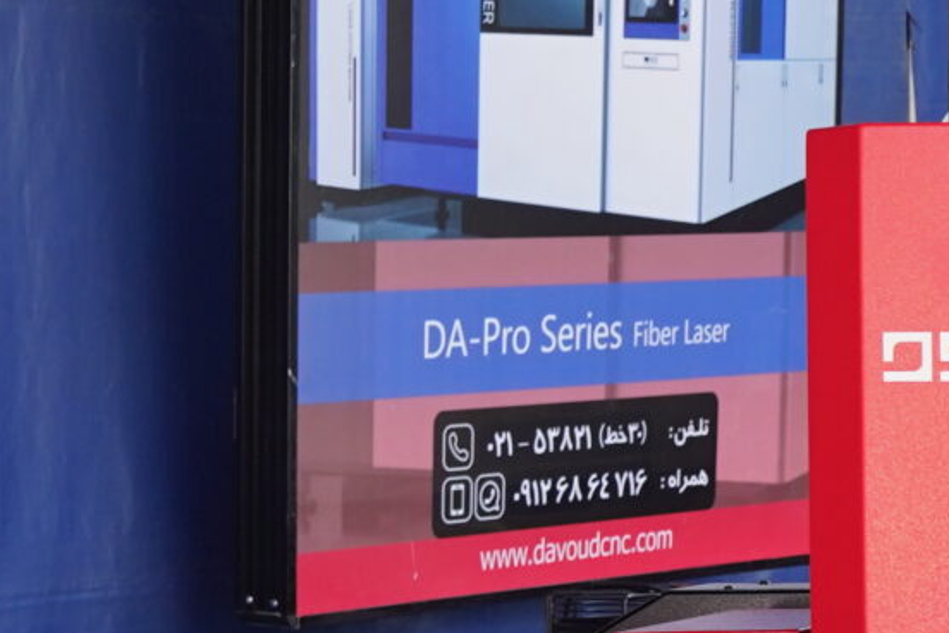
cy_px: 876
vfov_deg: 8.1
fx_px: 4402
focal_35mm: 167
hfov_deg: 11.0
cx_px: 2020
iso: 400
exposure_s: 1/200
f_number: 4
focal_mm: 24
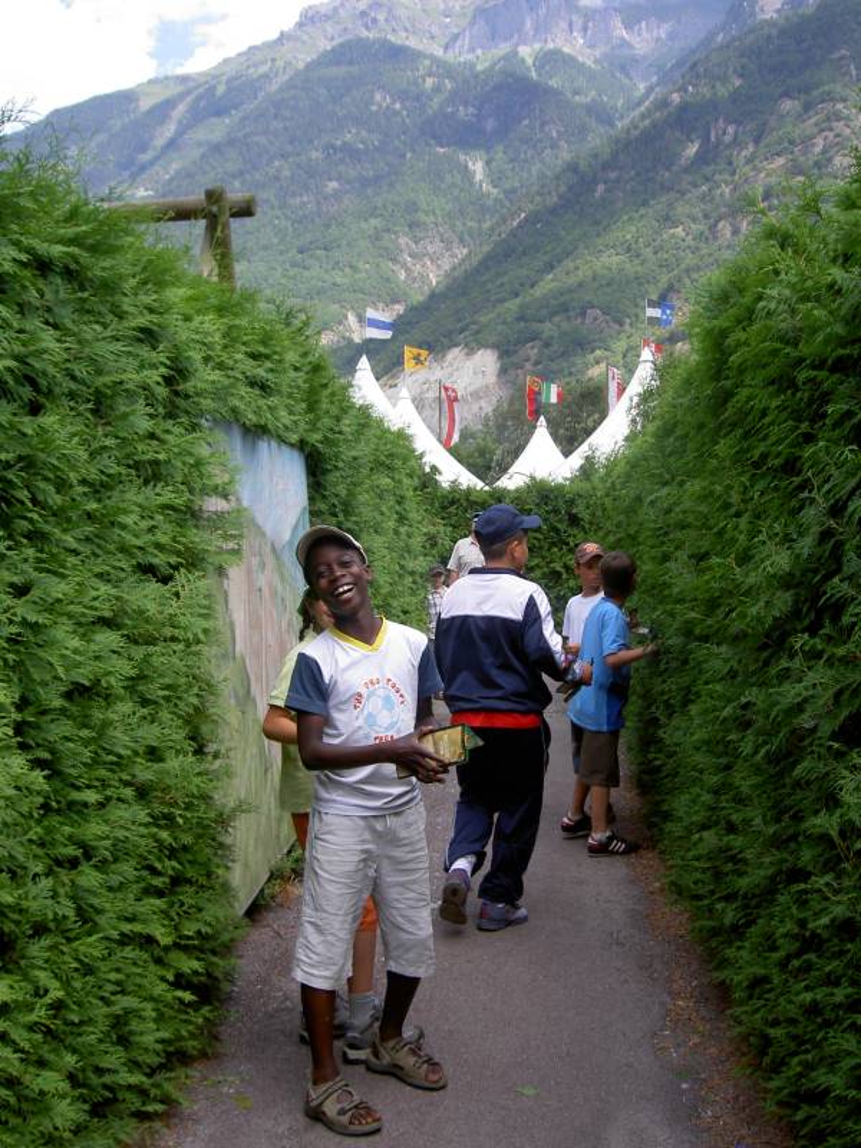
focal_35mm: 39
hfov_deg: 36.8
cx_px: 430
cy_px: 574
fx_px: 1293
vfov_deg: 47.9
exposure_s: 1/160
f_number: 4.7
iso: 100
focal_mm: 8
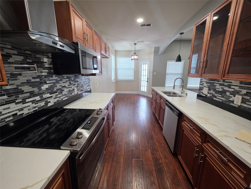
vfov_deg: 89.9
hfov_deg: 106.2
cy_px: 94
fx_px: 94
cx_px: 126
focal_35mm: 13
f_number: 1.9
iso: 200
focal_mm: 2.2
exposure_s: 1/60
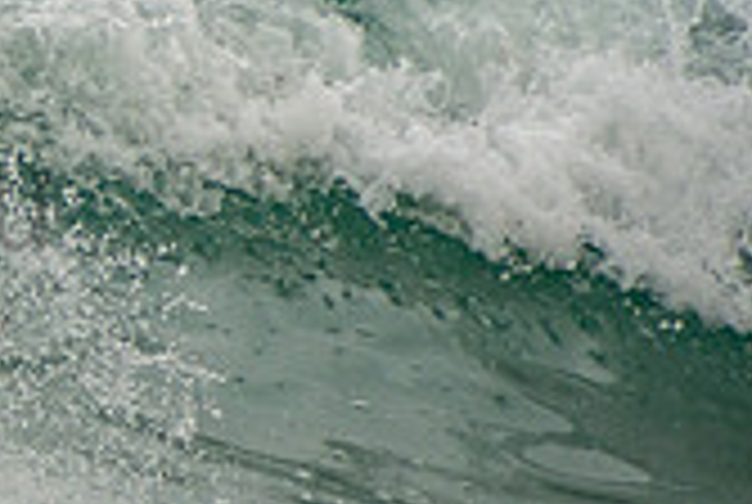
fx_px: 43526
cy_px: 146
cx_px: -428
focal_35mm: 2080
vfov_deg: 0.7
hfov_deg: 1.0
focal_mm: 400
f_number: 5.6
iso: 280
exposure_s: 1/1250
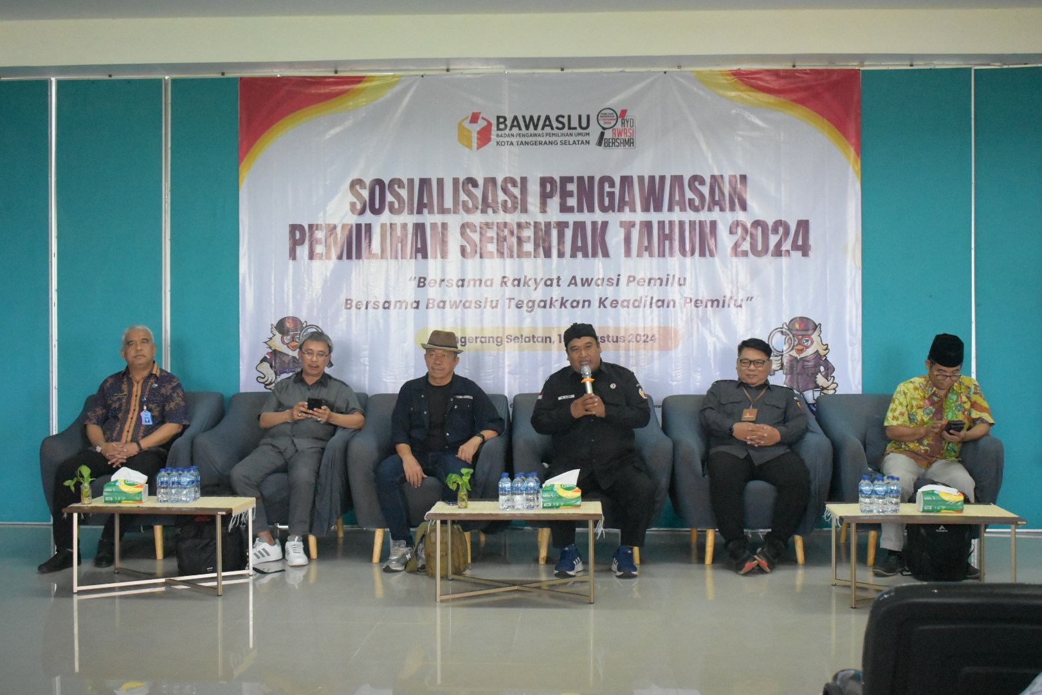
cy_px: 348
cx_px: 521
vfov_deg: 33.0
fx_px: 1172
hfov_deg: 47.9
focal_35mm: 40
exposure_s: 1/400
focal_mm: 27
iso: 8000
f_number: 5
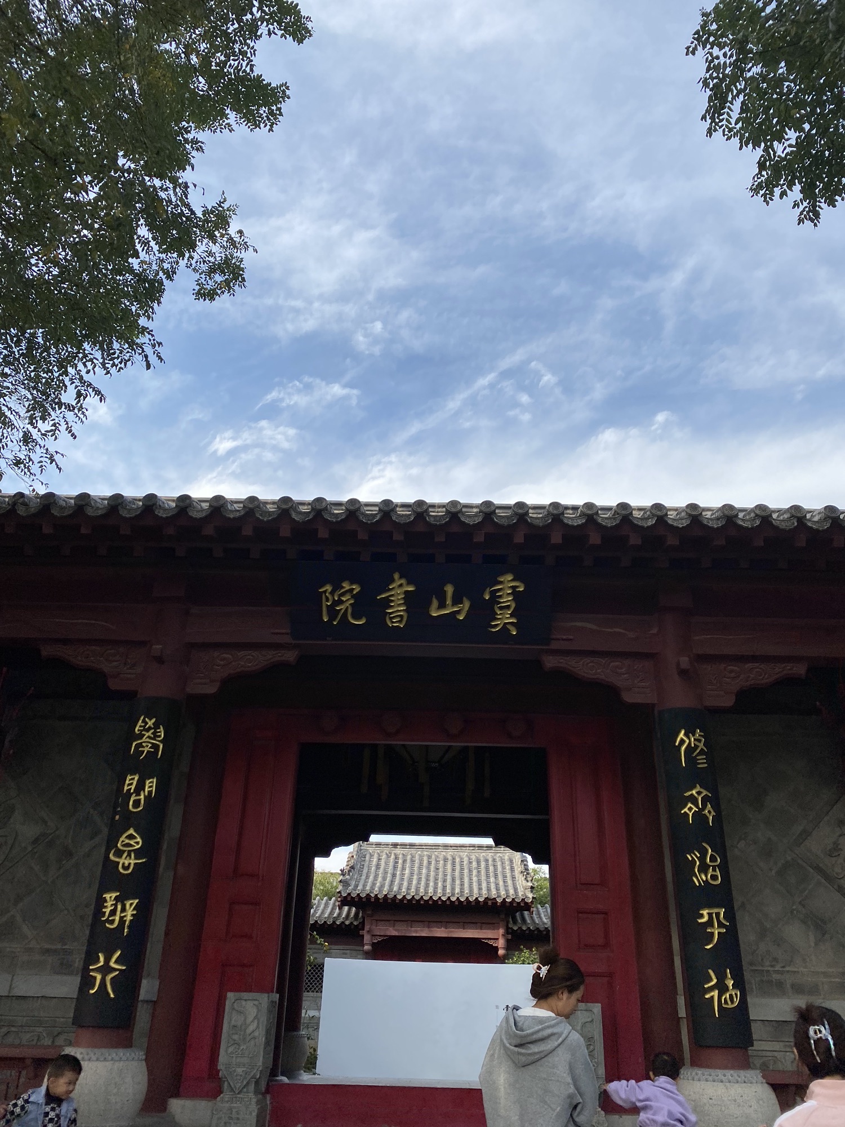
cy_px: 564
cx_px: 422
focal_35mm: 26
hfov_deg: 53.1
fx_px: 846
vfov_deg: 67.3
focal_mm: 4.25
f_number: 1.8
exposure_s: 1/1395
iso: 32
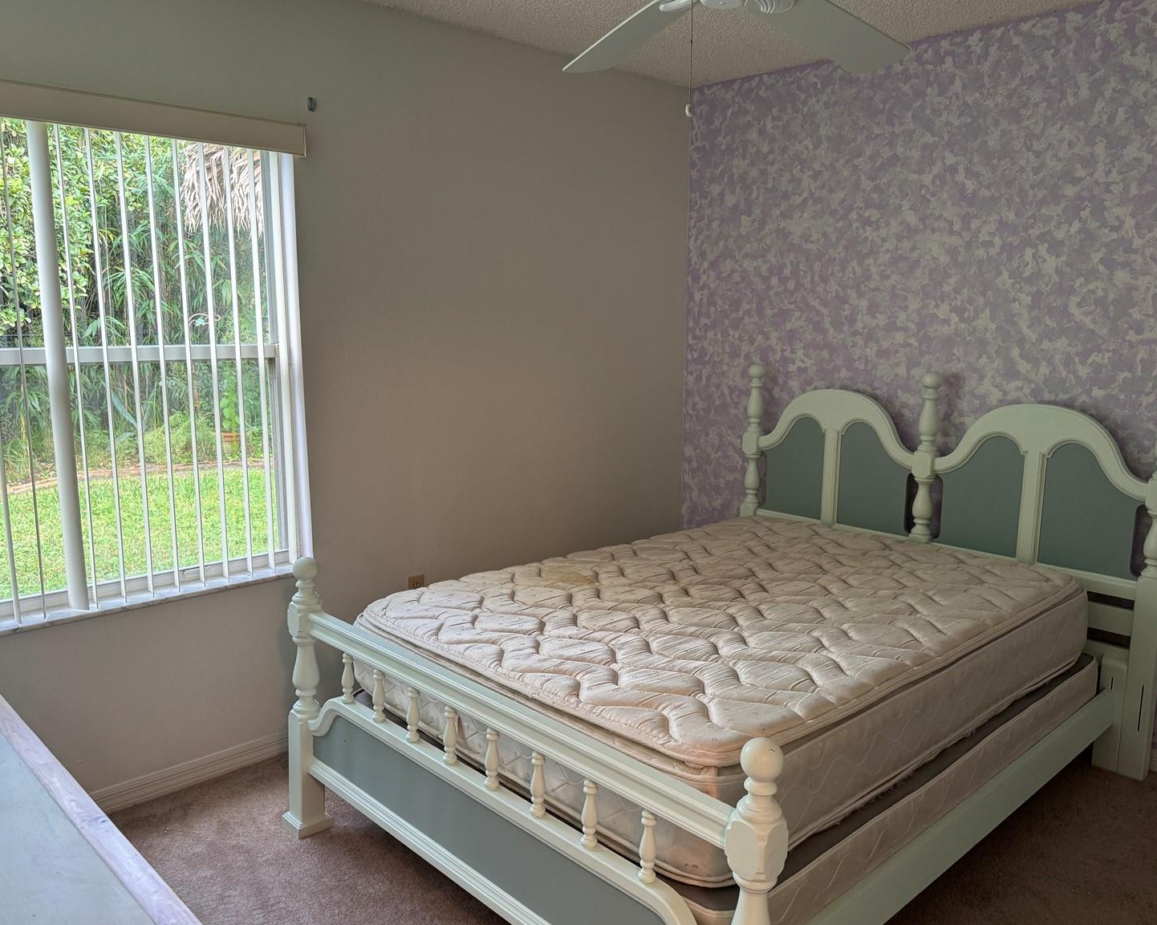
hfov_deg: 66.0
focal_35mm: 26
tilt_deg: -9.9
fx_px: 890
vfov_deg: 54.9
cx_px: 613
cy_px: 455
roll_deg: -0.6
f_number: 1.78
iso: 200
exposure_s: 1/60
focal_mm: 6.76
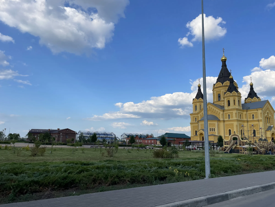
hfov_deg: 67.3
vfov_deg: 53.1
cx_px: 138
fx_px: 207
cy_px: 104
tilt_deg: +9.0
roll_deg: +1.8
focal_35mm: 26
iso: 32
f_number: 1.6
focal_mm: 4.2
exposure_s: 1/3300
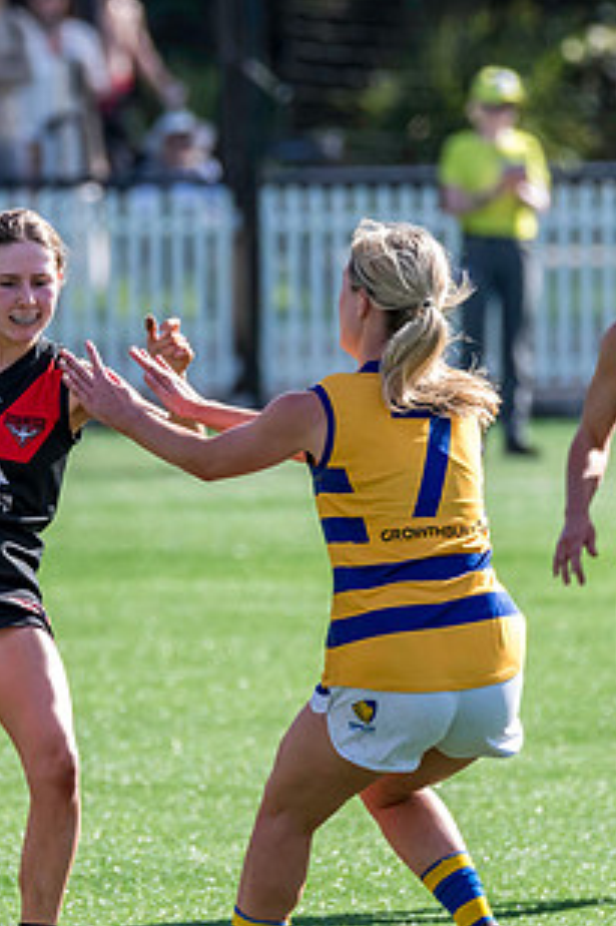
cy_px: 517
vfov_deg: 2.5
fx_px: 21506
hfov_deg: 1.6
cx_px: 66
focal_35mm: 837
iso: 1000
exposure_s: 1/1600
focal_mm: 380
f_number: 6
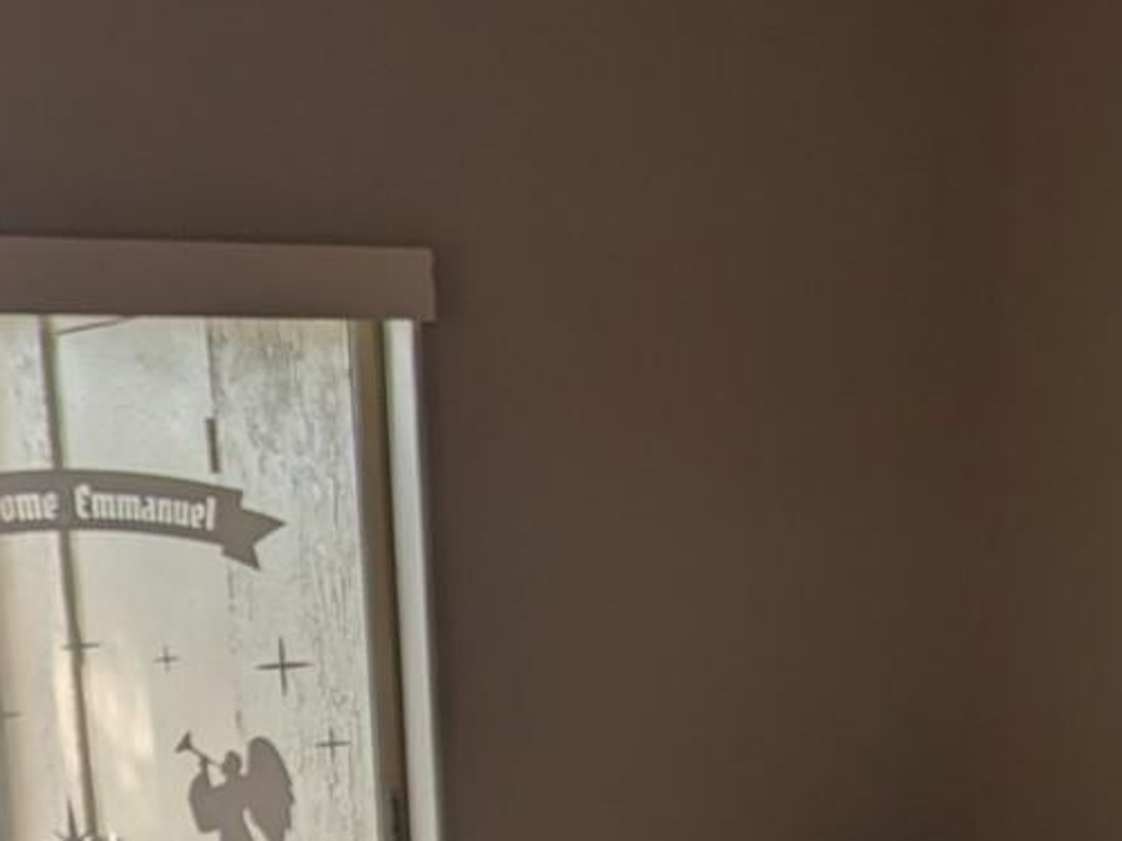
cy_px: 1160
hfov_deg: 25.3
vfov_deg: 17.6
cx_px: 675
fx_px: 2495
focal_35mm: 77
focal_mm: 4.53
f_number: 1.7
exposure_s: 1/131
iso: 28
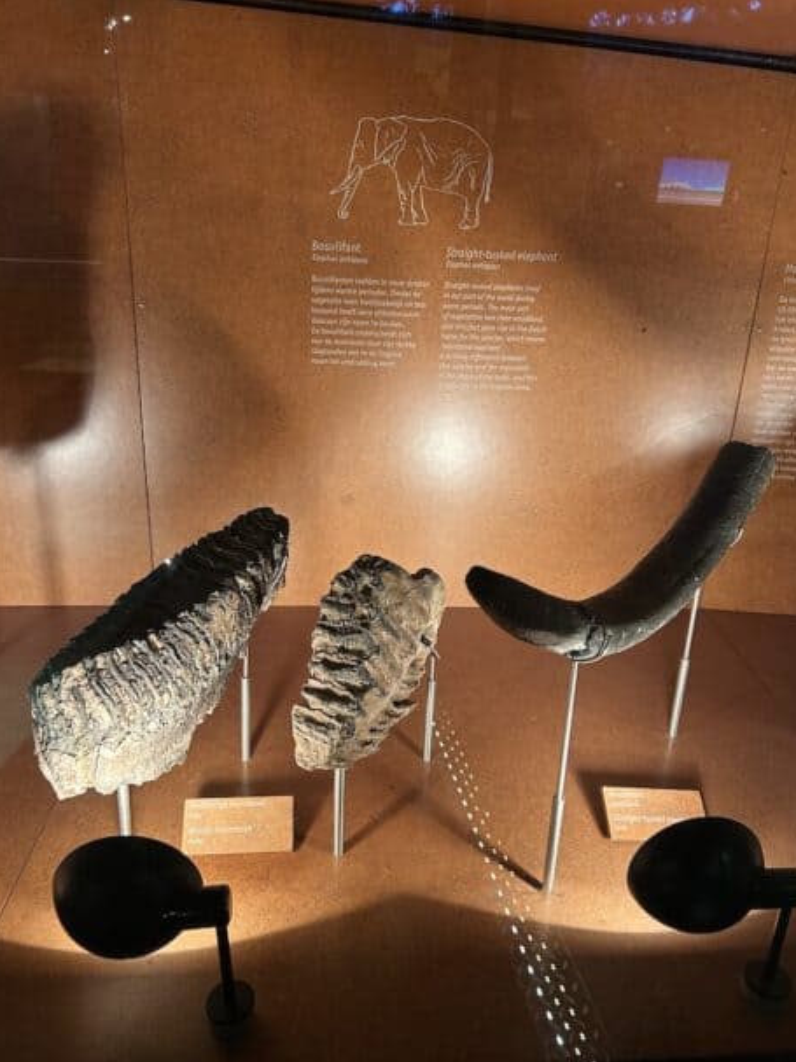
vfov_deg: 65.3
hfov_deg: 51.3
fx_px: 828
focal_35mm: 27
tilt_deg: -20.2
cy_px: 549
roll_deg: -1.1
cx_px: 405
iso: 200
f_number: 1.5
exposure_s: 1/50
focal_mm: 5.7
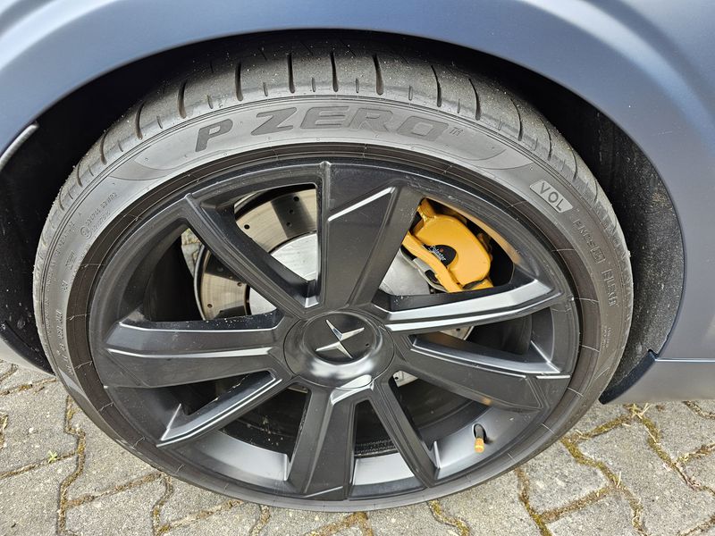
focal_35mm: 23
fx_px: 475
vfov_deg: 58.9
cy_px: 268
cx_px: 358
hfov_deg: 73.9
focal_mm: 6.3
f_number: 1.7
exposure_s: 1/180
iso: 100
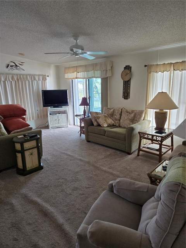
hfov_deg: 58.9
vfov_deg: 73.9
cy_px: 124
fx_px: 165
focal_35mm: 23
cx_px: 93
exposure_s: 1/120
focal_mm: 5.4
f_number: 1.8
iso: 250
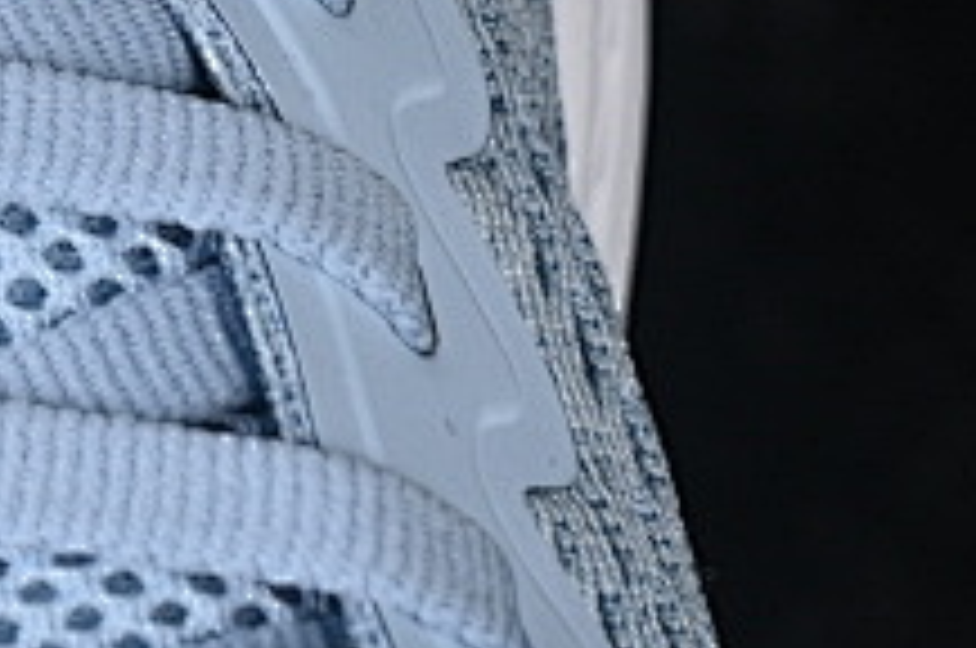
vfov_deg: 3.6
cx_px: -423
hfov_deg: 5.5
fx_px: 10124
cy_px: -320
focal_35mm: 374
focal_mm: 50
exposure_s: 1/80
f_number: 7.1
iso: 160
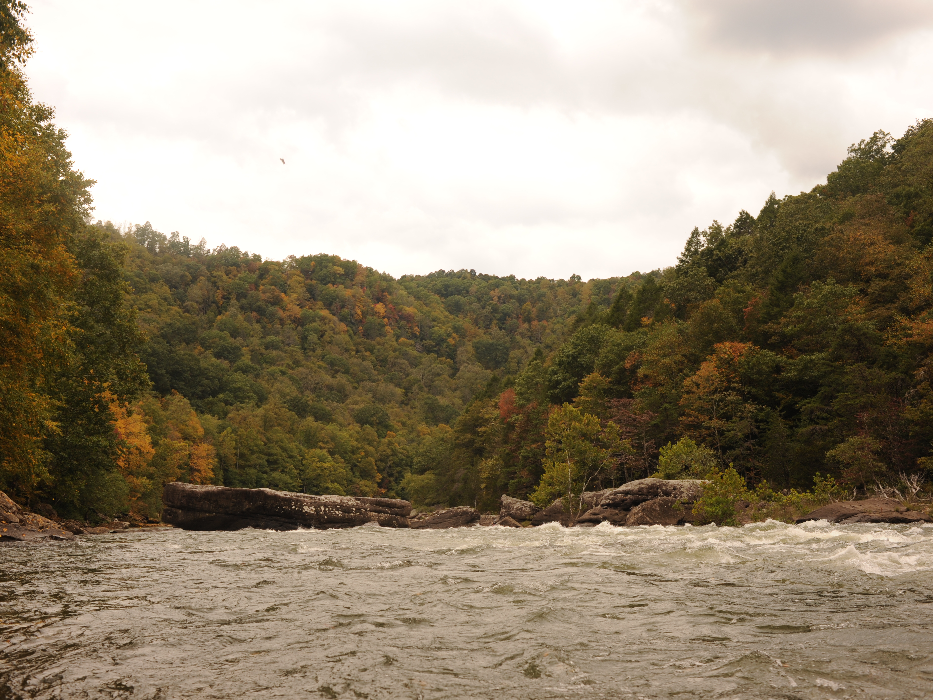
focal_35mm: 38
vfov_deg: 37.7
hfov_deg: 49.0
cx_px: 439
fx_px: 1024
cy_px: 349
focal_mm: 35
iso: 320
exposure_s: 1/400
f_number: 8
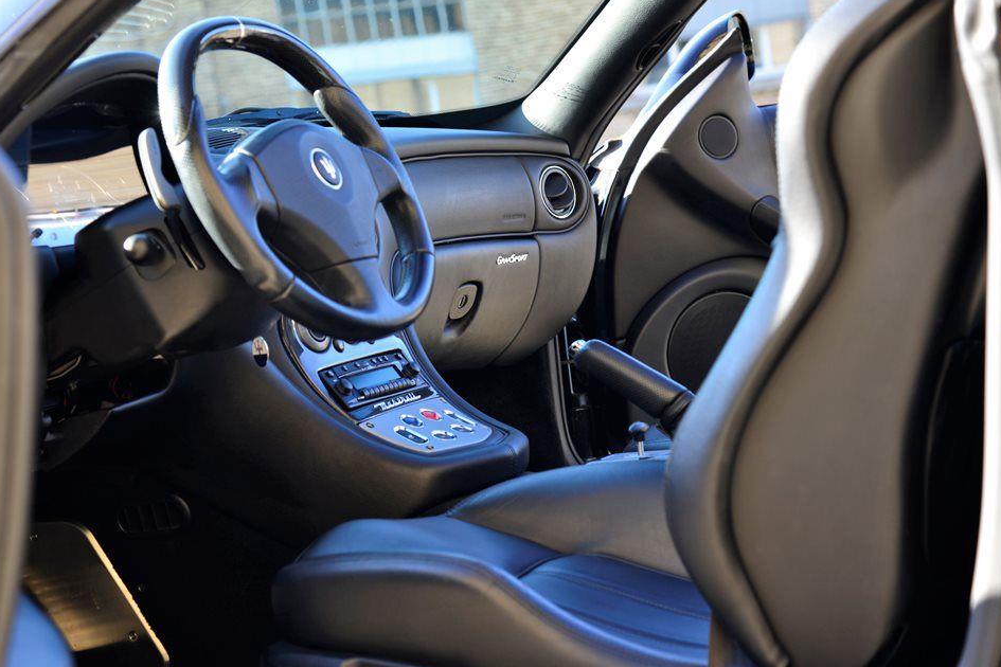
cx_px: 503
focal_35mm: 71
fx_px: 1974
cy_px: 336
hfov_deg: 28.5
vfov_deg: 19.2
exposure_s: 1/100
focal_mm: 70
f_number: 5
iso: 250
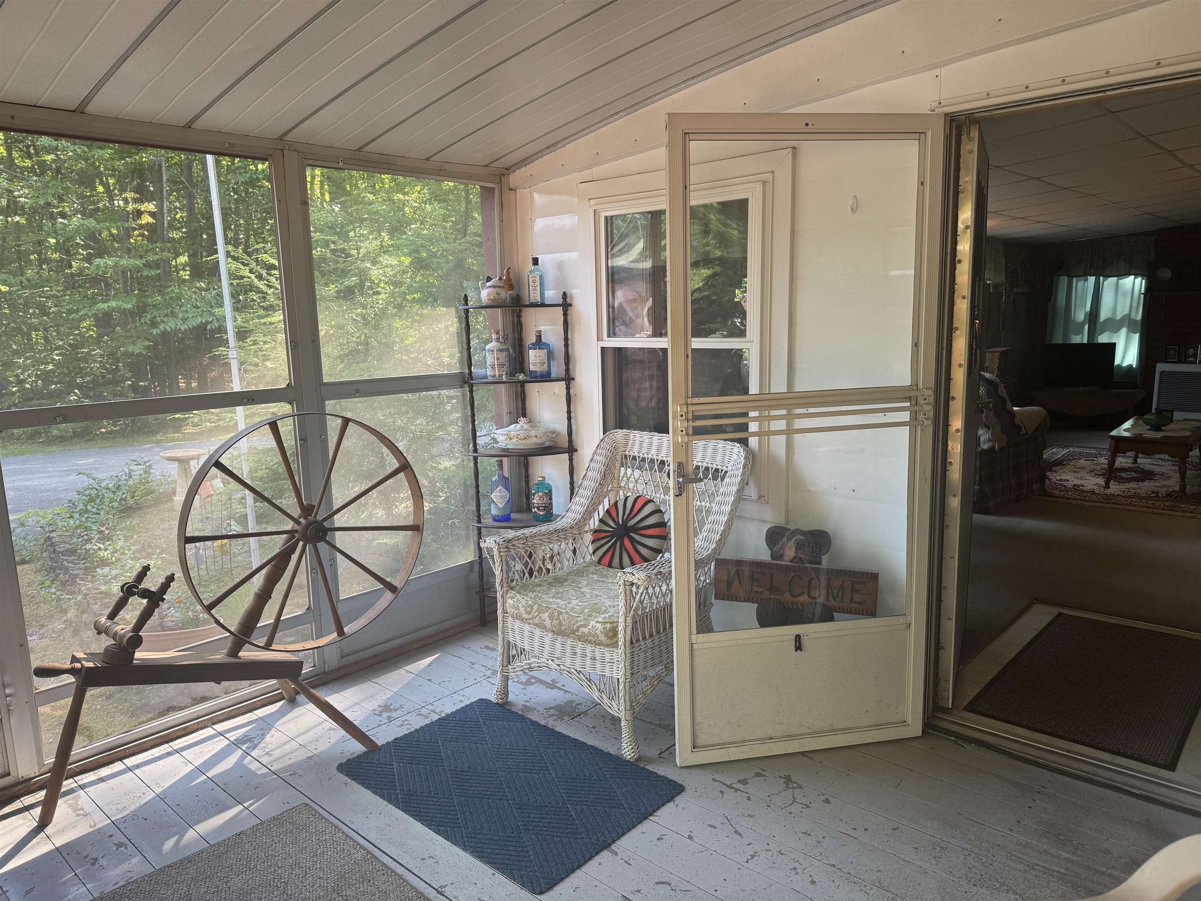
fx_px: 833
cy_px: 450
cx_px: 600
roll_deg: +1.9
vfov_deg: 56.8
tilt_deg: -9.8
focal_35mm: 24
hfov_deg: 71.6
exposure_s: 1/121
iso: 80
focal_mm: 6.76
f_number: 1.78
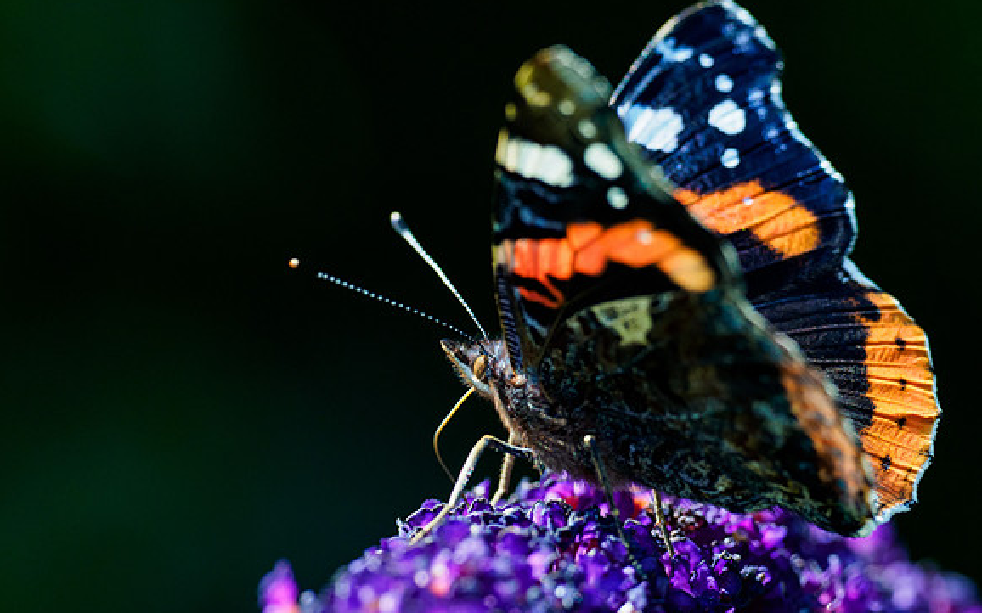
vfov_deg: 1.9
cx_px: 524
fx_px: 18249
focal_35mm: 682
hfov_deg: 3.1
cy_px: 332
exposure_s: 1/640
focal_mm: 300
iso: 1000
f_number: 4.5
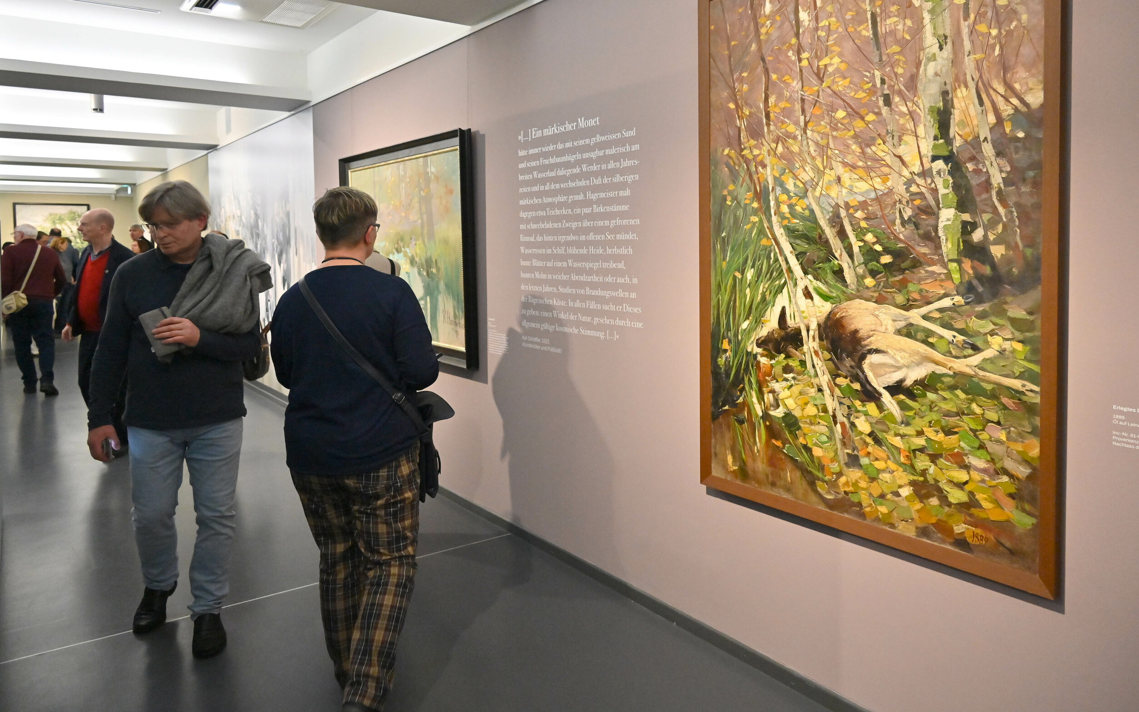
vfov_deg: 49.2
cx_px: 578
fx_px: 776
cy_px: 331
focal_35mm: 25
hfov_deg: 72.5
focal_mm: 24
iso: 4000
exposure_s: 1/125
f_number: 5.6
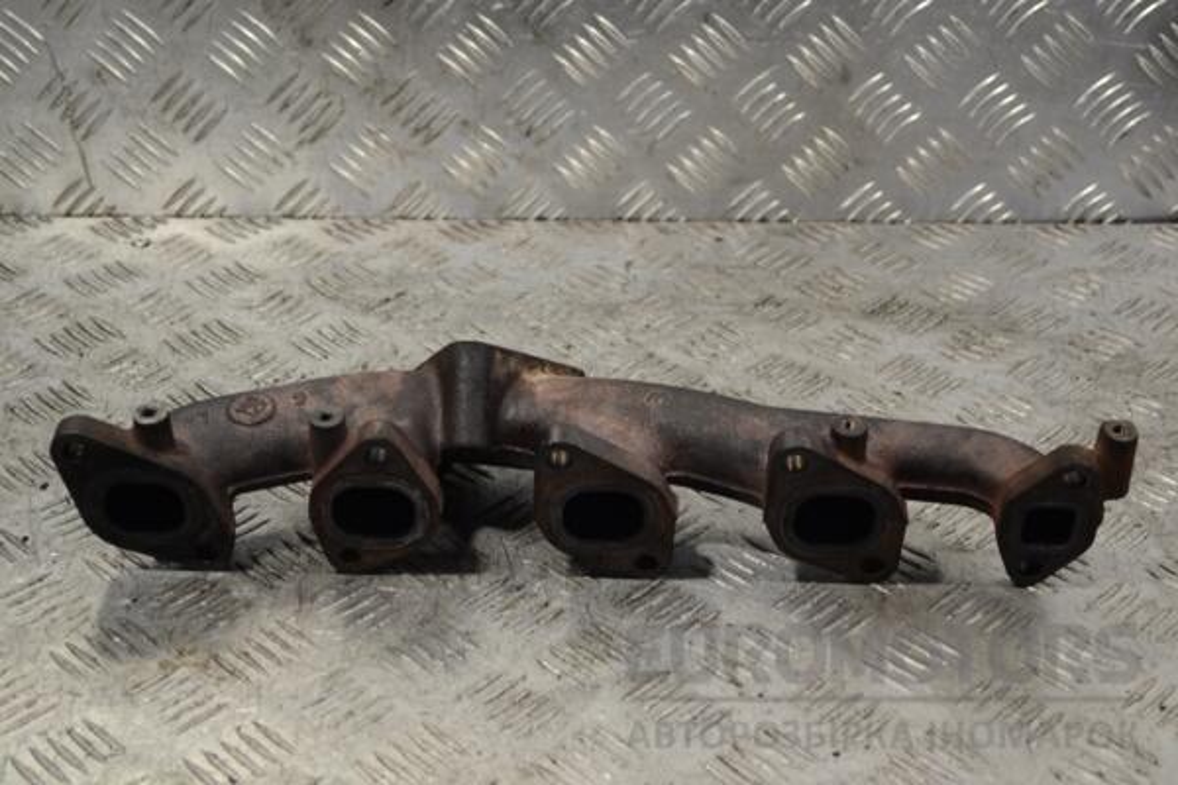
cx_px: 589
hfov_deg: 33.4
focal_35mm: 60
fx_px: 1963
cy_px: 392
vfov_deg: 22.6
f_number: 5.3
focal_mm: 40
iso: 140
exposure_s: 1/30
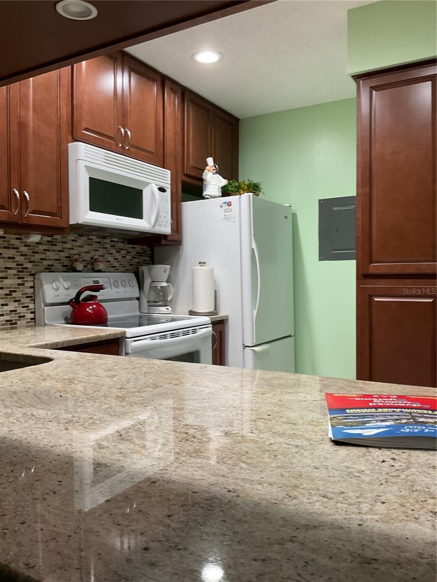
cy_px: 291
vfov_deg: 61.7
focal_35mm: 29
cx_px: 218
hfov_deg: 48.2
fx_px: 488
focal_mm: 3
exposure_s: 1/60
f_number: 1.8
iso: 100
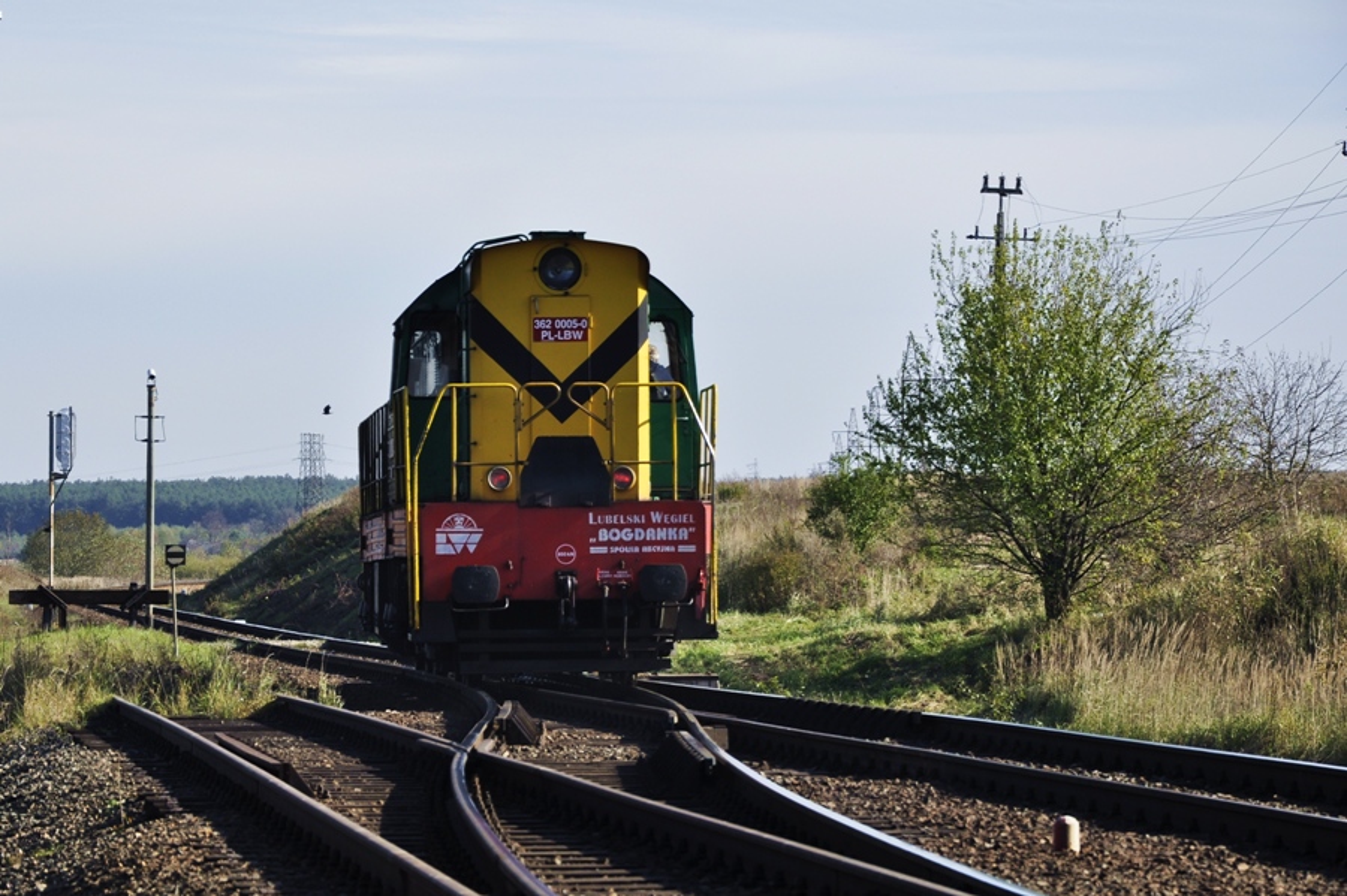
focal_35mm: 147
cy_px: 448
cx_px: 674
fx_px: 5497
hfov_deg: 14.0
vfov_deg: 9.3
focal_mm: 98
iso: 200
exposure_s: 1/400
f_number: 9
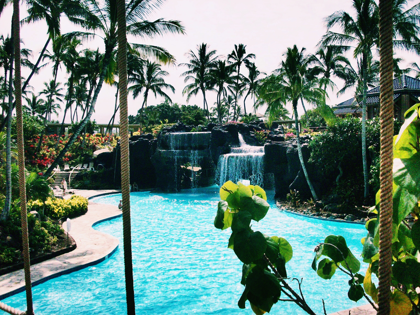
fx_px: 449
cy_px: 158
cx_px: 210
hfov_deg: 50.1
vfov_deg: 38.7
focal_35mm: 37
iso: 200
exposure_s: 1/1401
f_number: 5.6
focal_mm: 6.2
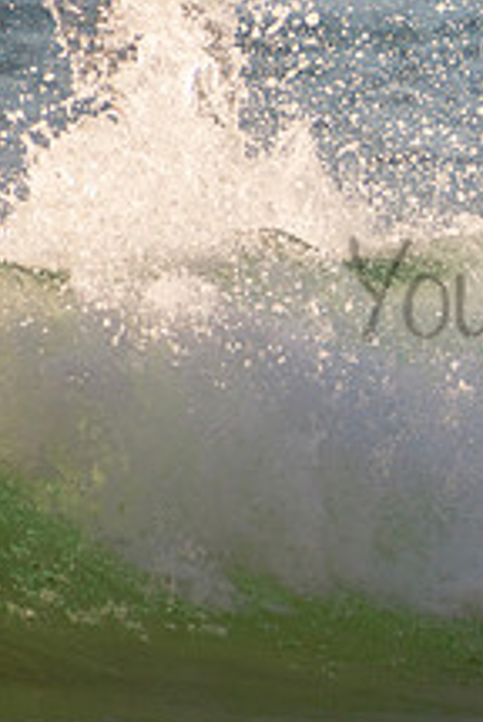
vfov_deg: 1.3
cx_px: 694
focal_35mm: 1617
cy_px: 260
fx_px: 32435
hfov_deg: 0.9
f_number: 5.6
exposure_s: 1/1250
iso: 360
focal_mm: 400
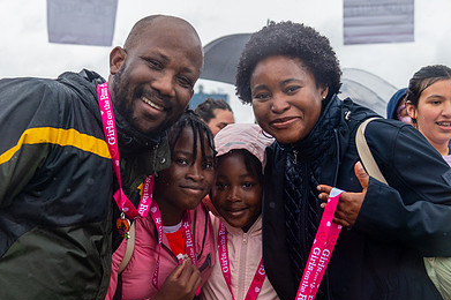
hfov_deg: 31.8
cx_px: 168
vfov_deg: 21.5
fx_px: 789
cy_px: 190
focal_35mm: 63
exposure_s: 1/2500
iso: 1600
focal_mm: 40
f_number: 4
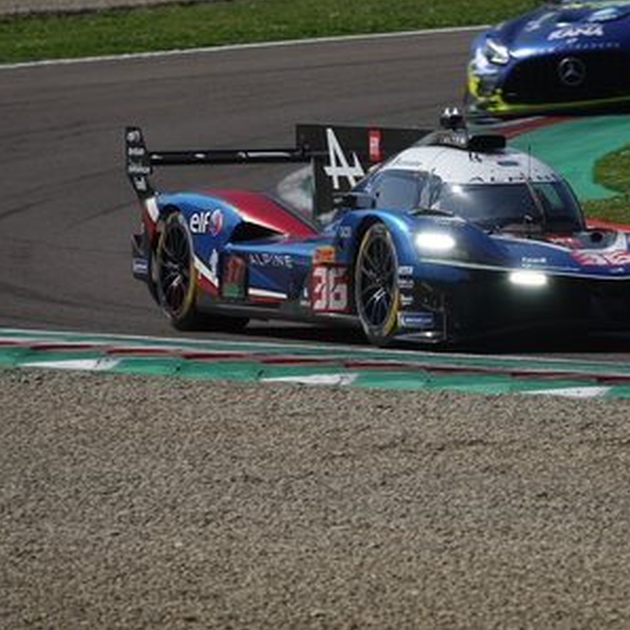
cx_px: 455
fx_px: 13034
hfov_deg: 2.8
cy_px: 315
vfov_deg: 2.8
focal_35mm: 633
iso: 100
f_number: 6.3
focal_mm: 180.69
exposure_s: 1/800
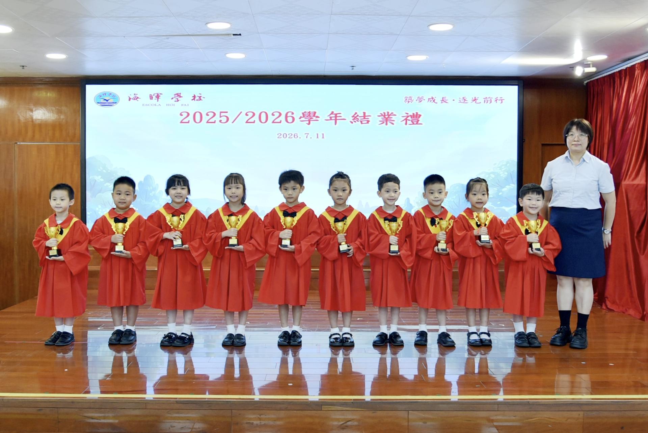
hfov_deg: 73.7
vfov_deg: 53.2
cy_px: 216
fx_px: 432
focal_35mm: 24
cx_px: 324
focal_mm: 24
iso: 400
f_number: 4.8
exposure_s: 1/90
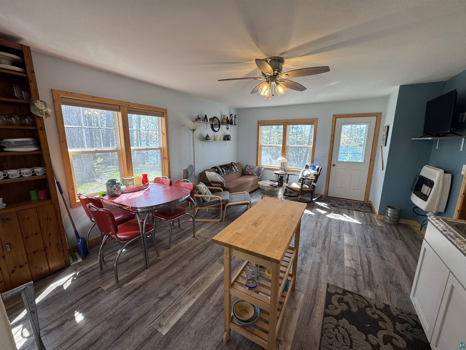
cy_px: 175
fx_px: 188
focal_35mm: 14
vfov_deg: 85.7
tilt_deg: -11.3
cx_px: 233
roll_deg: -0.9
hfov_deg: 102.1
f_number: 2.2
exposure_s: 1/120
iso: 64
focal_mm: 2.22
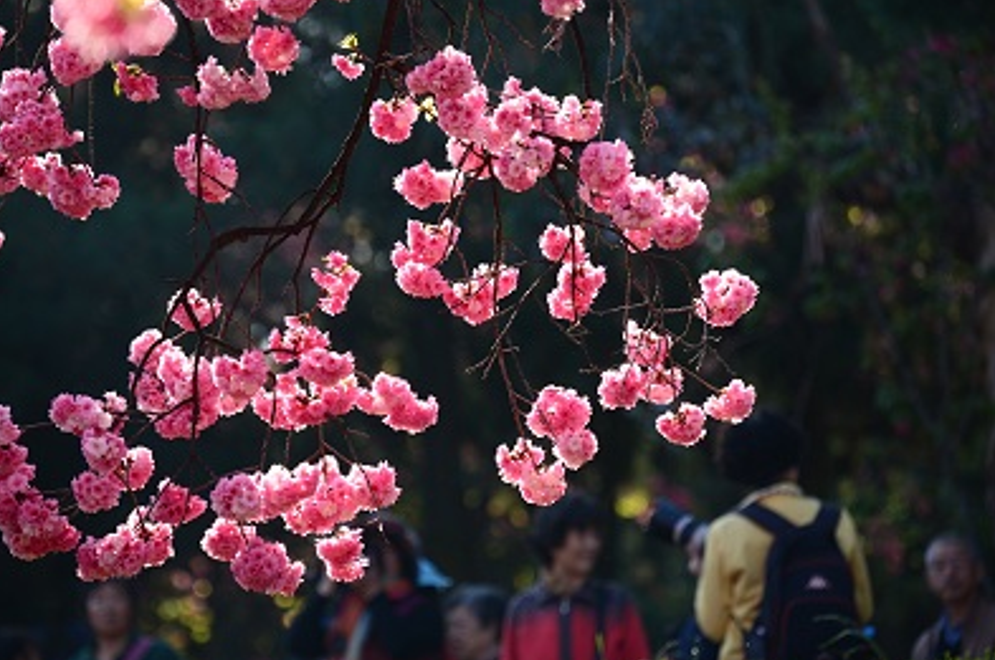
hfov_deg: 6.7
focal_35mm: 310
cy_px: 309
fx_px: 8557
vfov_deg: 4.4
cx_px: 437
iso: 400
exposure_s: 1/400
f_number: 5.6
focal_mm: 270
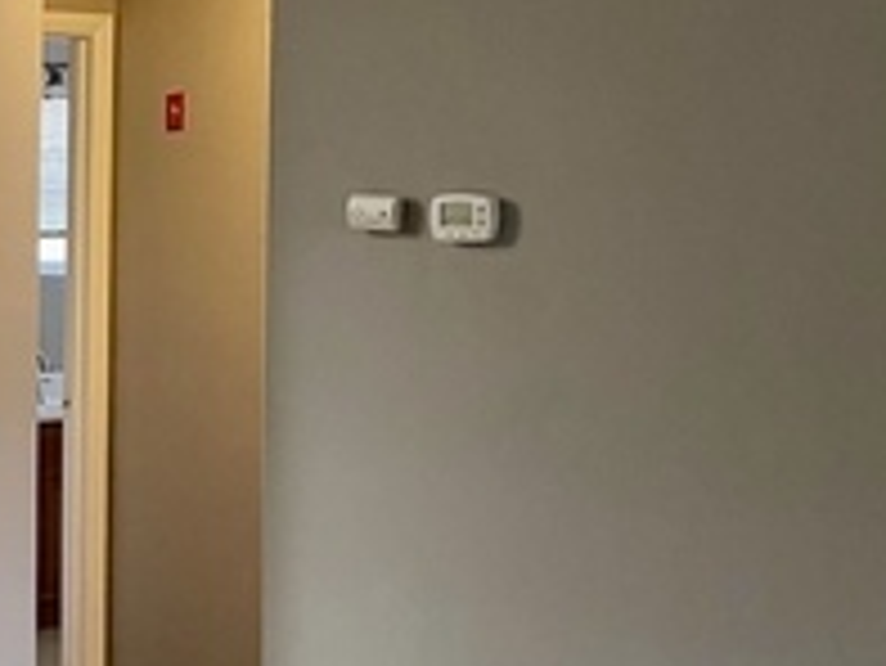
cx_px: -317
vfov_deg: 16.8
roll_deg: -0.5
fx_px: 2254
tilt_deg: -2.6
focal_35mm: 88
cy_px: 315
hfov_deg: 20.1
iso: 250
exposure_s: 1/60
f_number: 1.6
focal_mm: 5.1
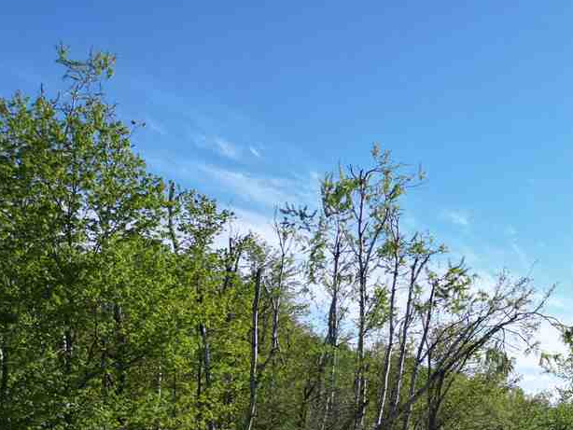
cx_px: 579
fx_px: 828
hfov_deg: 34.6
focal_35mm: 50
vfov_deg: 27.4
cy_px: 433
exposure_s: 1/3000
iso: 130
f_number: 1.7
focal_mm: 6.72
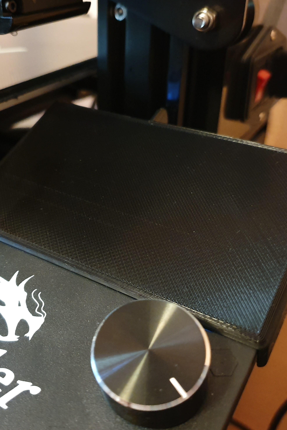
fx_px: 442
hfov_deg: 35.4
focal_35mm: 37
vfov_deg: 51.9
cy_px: 218
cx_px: 84
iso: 640
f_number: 1.5
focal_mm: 4.32
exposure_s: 1/10
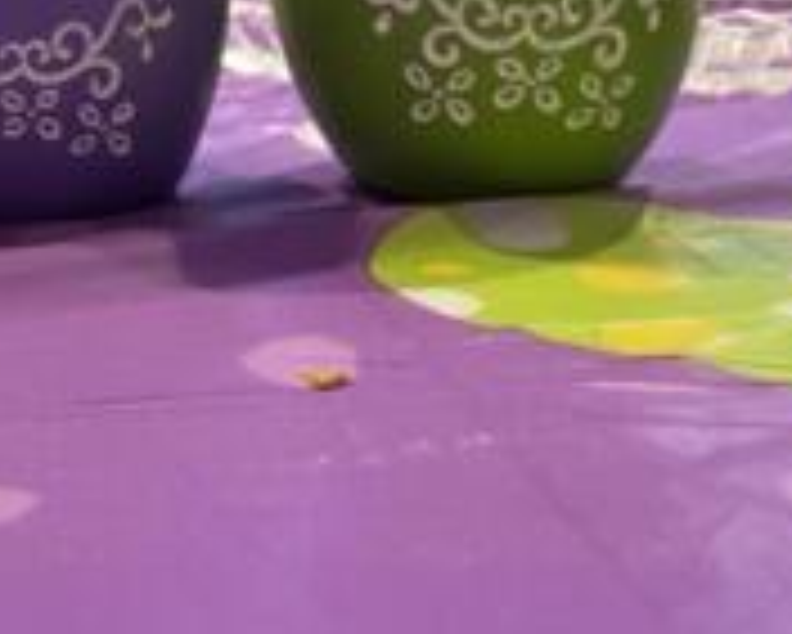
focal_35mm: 72
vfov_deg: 20.9
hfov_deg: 23.9
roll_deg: +3.2
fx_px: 1689
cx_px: -176
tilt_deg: -6.3
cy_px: 83
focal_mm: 4.2
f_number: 1.6
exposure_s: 1/30
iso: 500
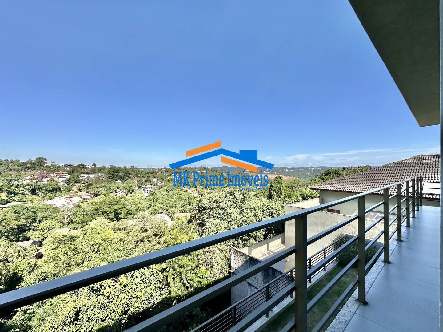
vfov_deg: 85.7
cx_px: 222
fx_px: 179
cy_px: 166
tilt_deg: +0.9
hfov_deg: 102.1
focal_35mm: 14
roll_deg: -0.5
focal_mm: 2.22
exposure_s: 1/1887
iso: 40
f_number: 2.2
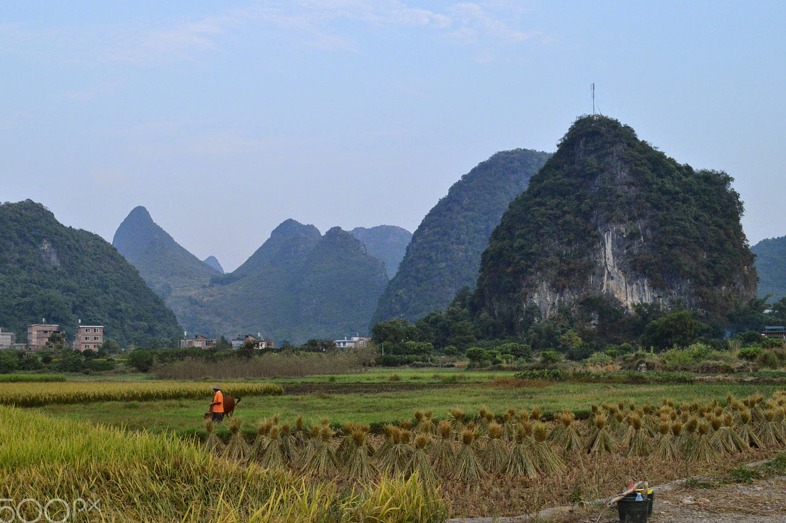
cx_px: 406
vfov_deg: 30.4
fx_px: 960
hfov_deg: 44.5
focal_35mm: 44
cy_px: 289
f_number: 5.6
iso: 1600
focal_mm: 26
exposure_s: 1/1600
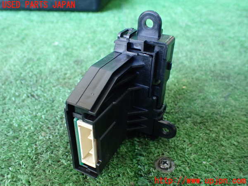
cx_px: 124
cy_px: 93
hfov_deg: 60.0
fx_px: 215
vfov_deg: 46.8
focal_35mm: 30
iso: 800
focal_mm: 5.4
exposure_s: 1/60
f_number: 2.3
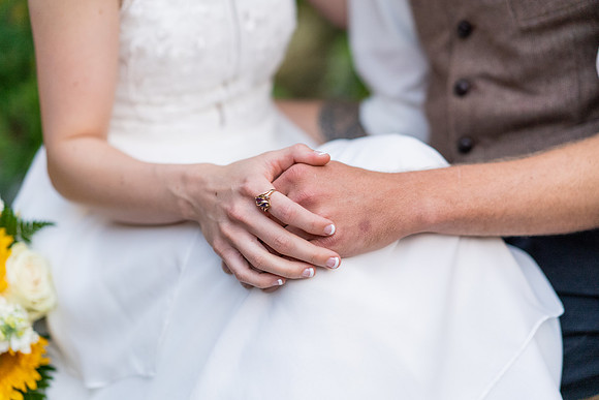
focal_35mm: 55
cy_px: 200
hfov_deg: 36.2
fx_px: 915
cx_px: 300
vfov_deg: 24.6
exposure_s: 1/400
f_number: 2.2
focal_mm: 55
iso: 500
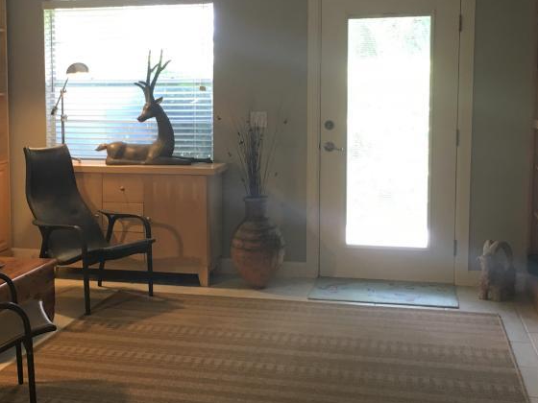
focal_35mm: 53
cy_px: 163
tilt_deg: -3.4
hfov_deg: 35.8
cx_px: 183
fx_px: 824
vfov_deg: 27.5
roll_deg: +0.7
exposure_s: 1/30
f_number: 2.2
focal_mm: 4.15
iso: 80
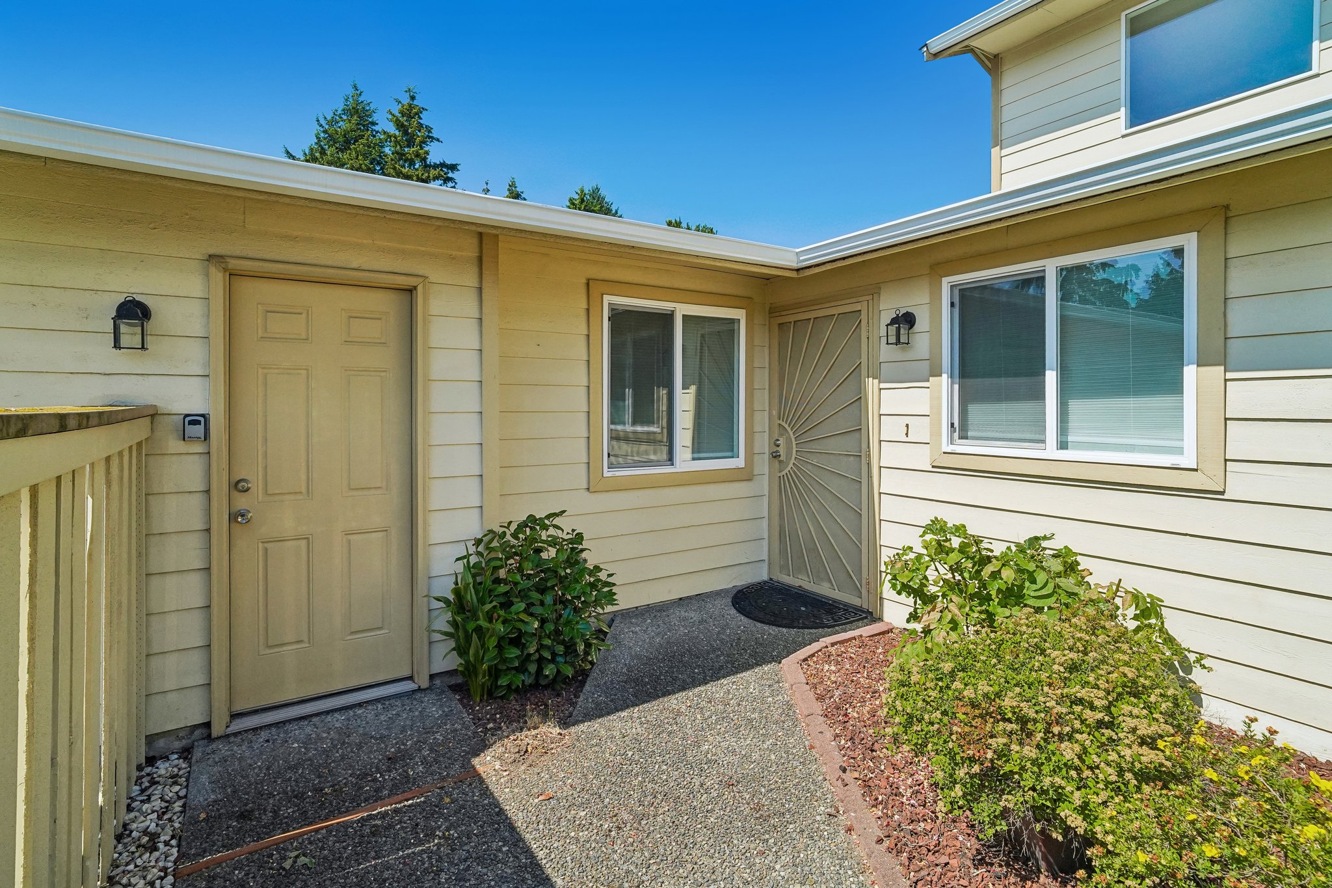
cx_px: 666
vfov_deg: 73.7
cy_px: 444
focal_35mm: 16
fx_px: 592
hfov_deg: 96.7
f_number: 8
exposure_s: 1/1250
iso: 1600
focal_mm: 16
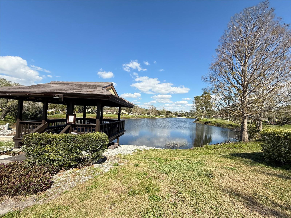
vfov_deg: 85.7
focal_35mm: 14
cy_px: 109
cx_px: 146
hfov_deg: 102.1
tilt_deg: +3.5
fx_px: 118
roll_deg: -2.2
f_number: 2.2
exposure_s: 1/1368
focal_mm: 2.22
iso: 50
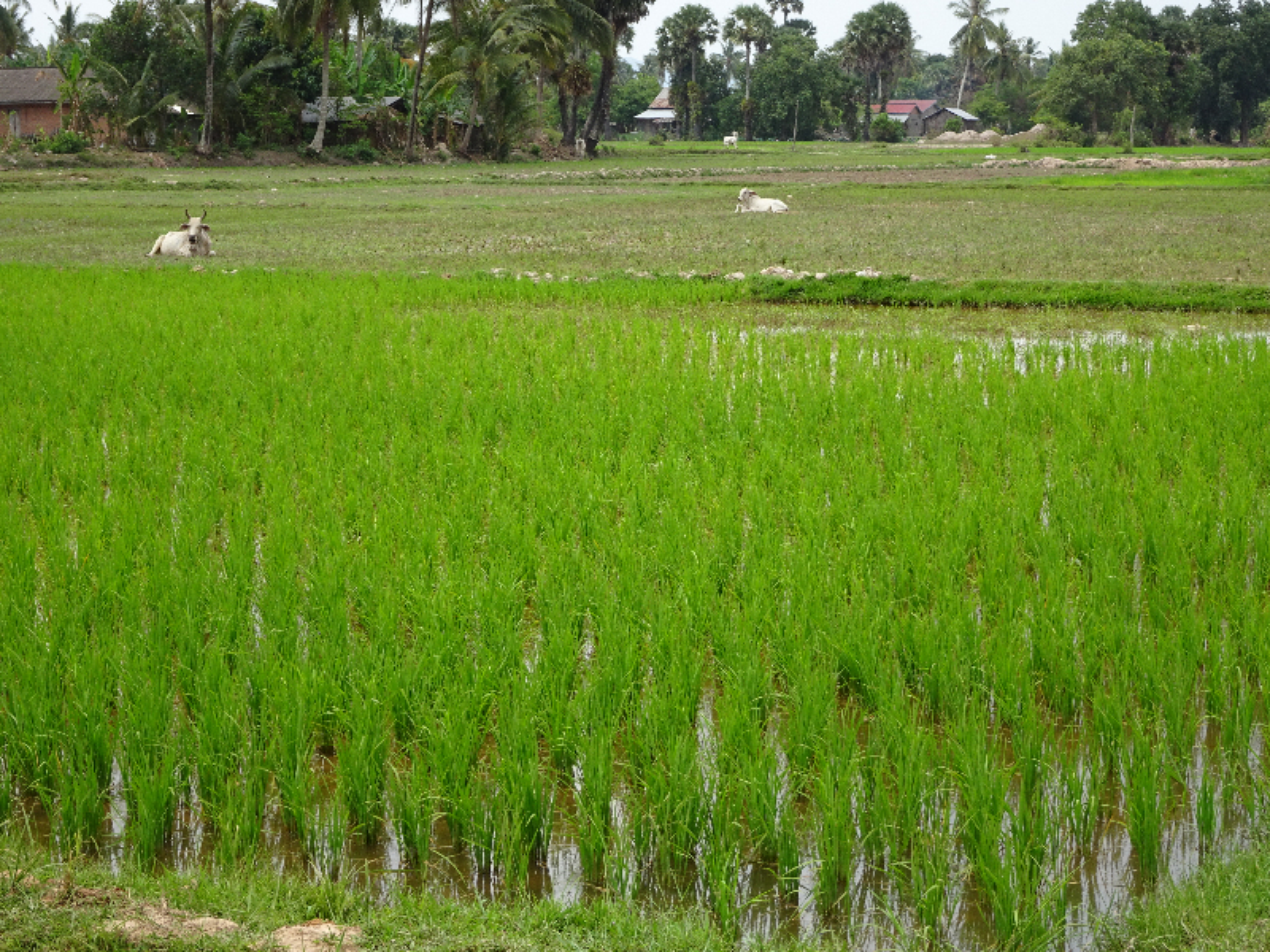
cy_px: 476
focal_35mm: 83
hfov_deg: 23.6
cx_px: 635
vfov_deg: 17.8
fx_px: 3045
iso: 80
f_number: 5
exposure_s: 1/320
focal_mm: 14.12
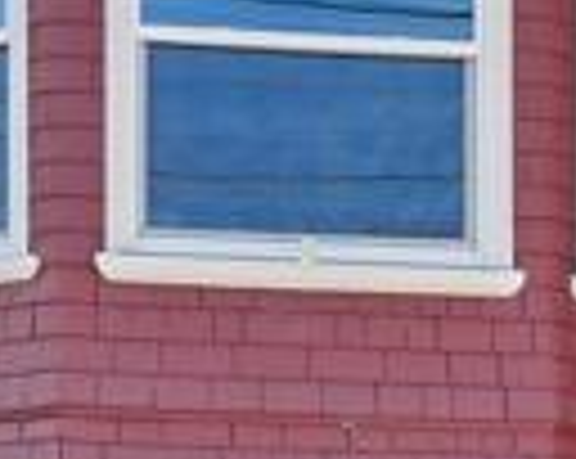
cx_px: 518
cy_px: 626
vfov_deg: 9.1
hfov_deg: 11.5
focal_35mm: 166
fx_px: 2834
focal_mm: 22.2
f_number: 8
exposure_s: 1/800
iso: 640
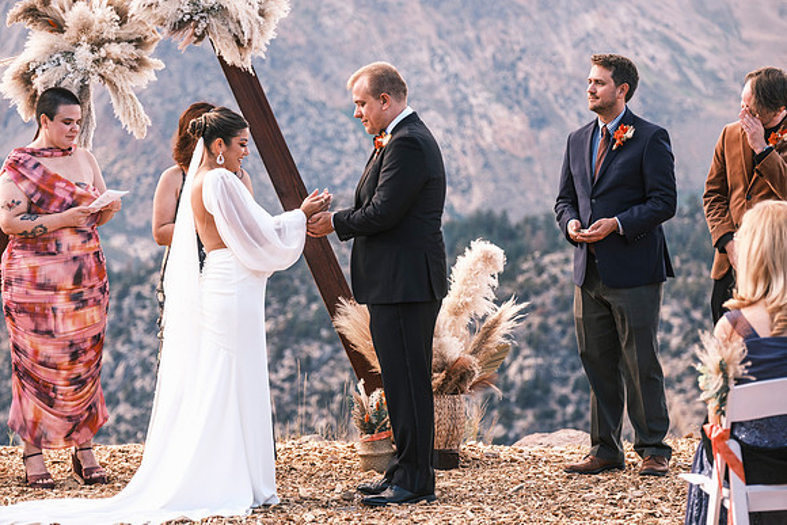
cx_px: 394
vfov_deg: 11.8
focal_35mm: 116
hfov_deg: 17.6
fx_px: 2536
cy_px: 262
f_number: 2.8
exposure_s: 1/350
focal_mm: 77.3
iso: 400
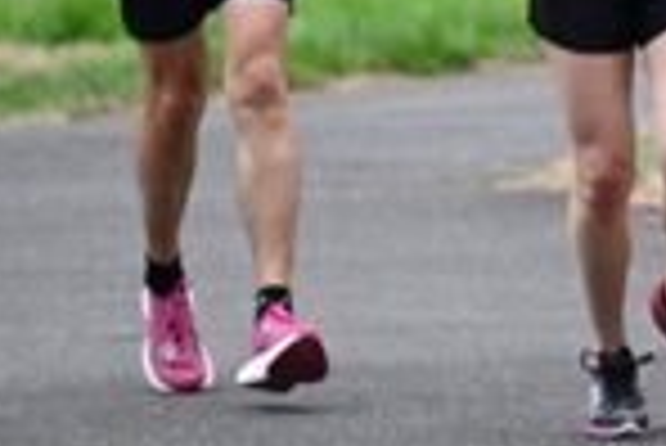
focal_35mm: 745
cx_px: 1058
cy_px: -124
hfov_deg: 2.8
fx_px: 13796
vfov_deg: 1.8
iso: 400
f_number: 6.3
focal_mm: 200
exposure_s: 1/400
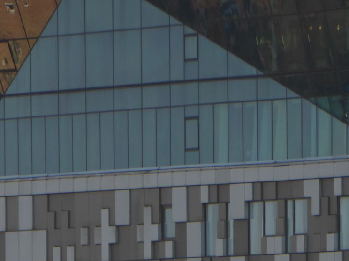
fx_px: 12482
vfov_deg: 1.2
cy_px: 123
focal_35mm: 1238
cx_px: 66
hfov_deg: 1.6
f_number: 7.1
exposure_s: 1/125
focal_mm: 129
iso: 100
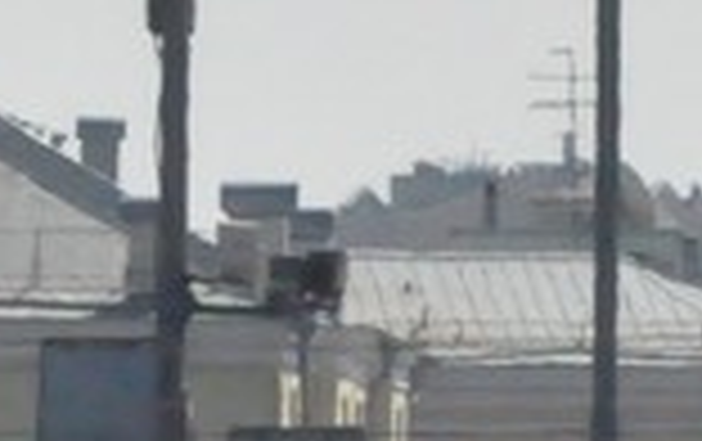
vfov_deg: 0.8
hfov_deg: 1.2
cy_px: 418
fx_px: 33524
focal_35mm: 1750
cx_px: 1868
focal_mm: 155
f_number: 14
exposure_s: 1/4000
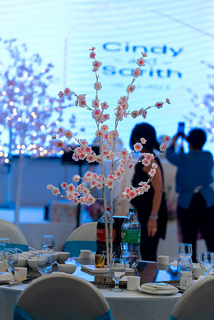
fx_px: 1070
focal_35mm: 120
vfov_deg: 17.1
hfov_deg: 11.4
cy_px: 160
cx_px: 107
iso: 1250
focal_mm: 120
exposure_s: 1/400
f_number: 2.8
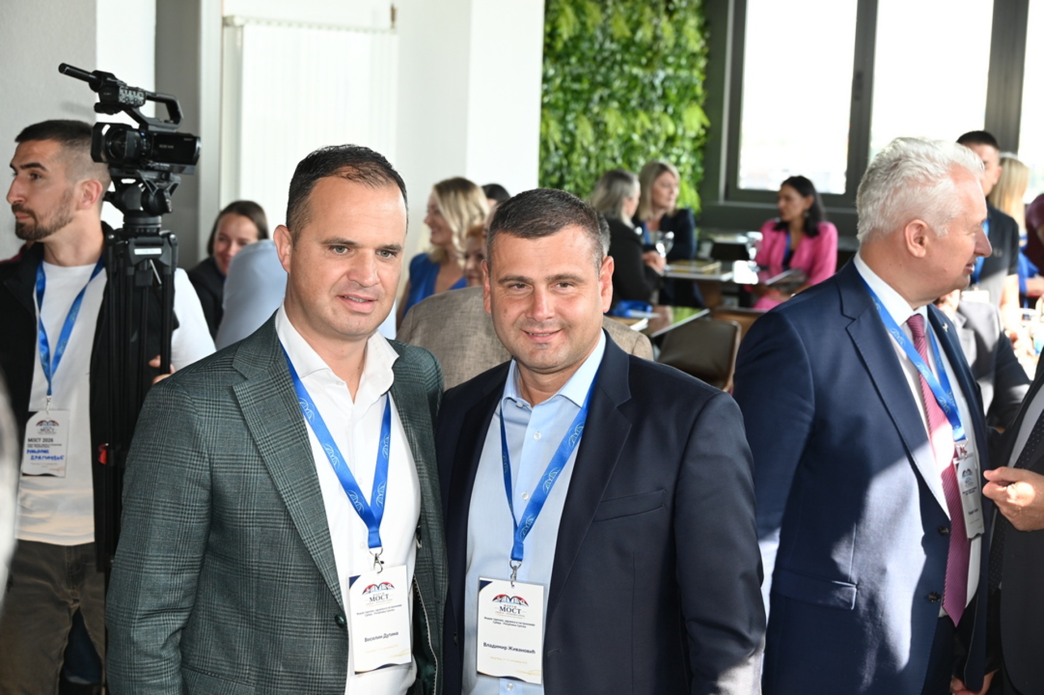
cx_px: 522
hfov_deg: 34.5
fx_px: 1681
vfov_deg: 23.4
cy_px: 348
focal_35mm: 58
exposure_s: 1/60
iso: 500
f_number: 5.6
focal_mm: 58
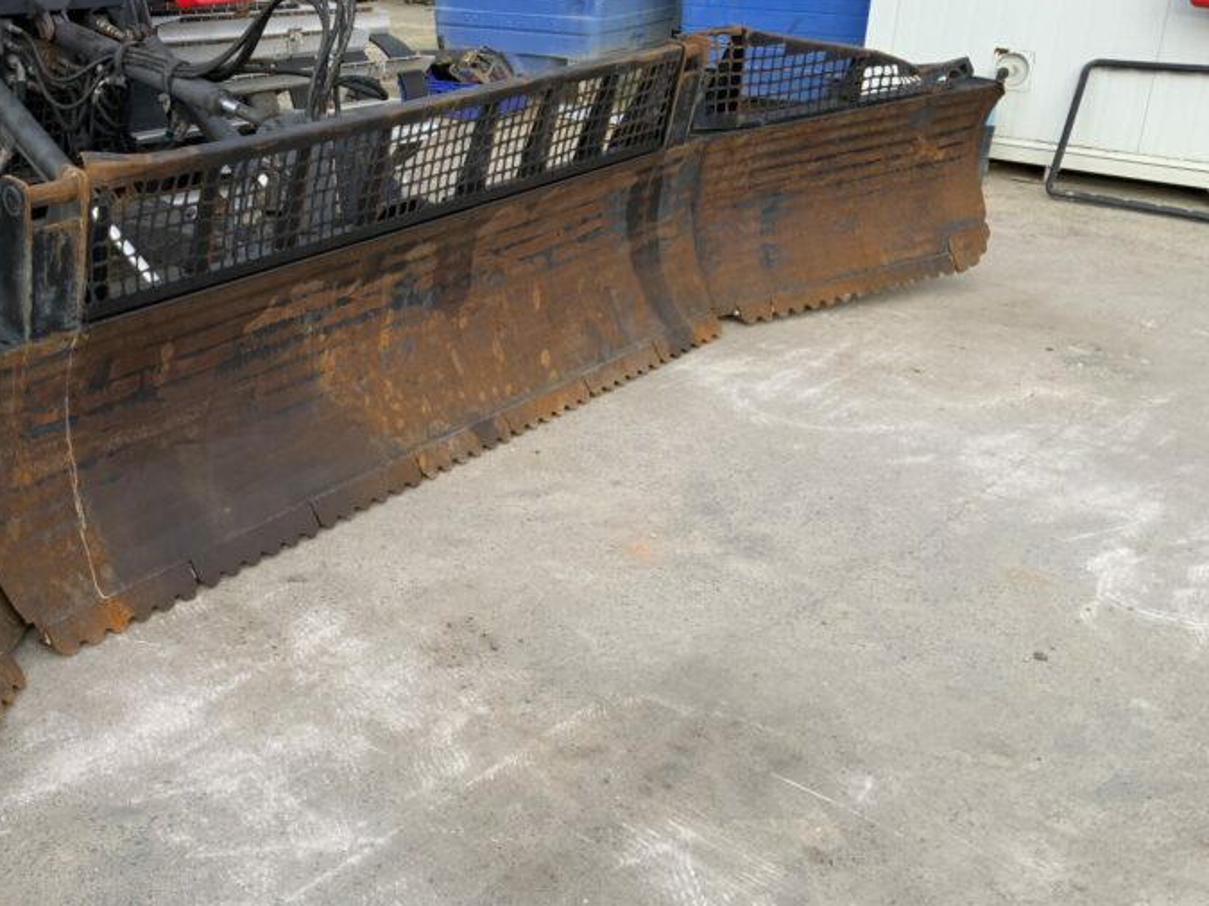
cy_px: 466
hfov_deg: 41.7
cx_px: 306
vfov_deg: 32.9
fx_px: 1536
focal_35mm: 44
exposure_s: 1/277
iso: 16
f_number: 1.8
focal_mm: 3
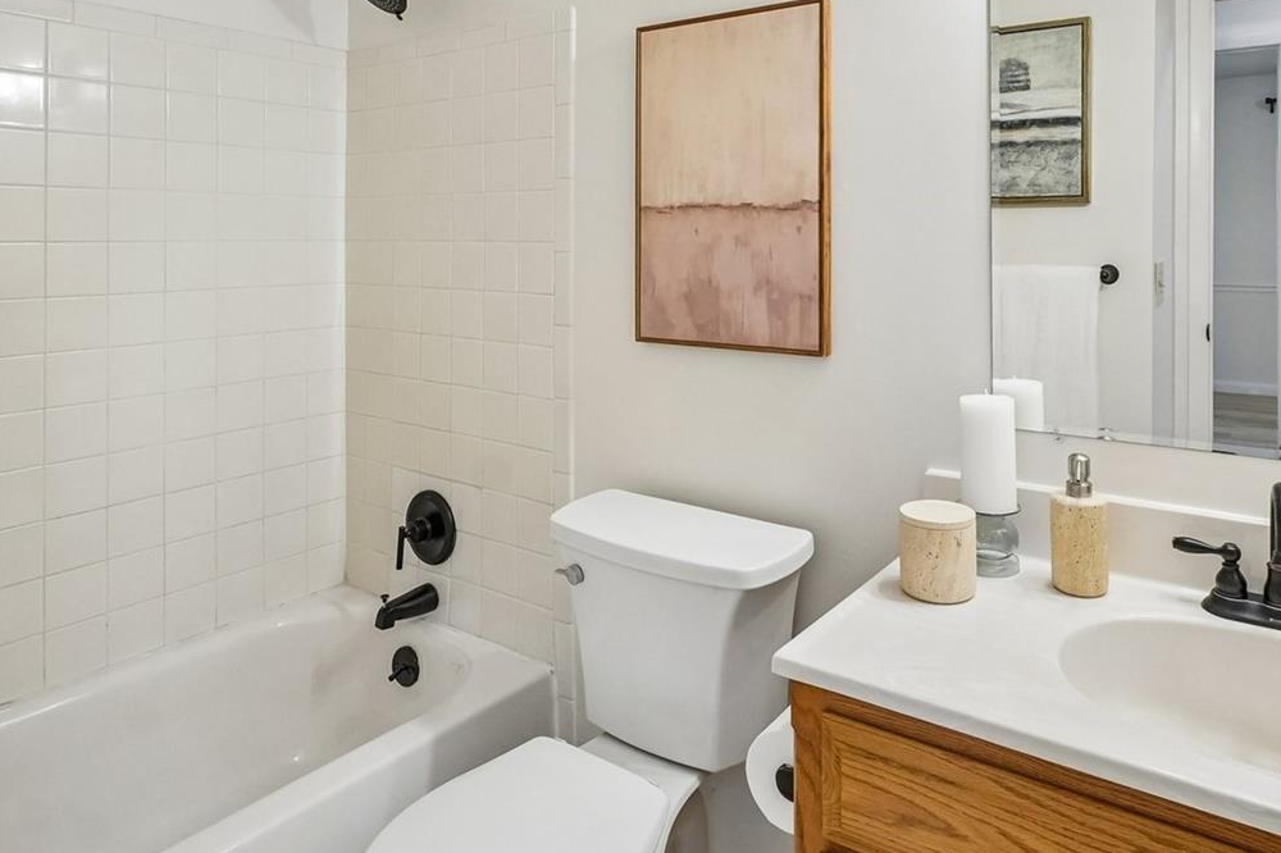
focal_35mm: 25
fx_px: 888
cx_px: 699
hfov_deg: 71.5
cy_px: 218
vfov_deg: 49.4
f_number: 8
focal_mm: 10.4
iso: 800
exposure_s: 1/10
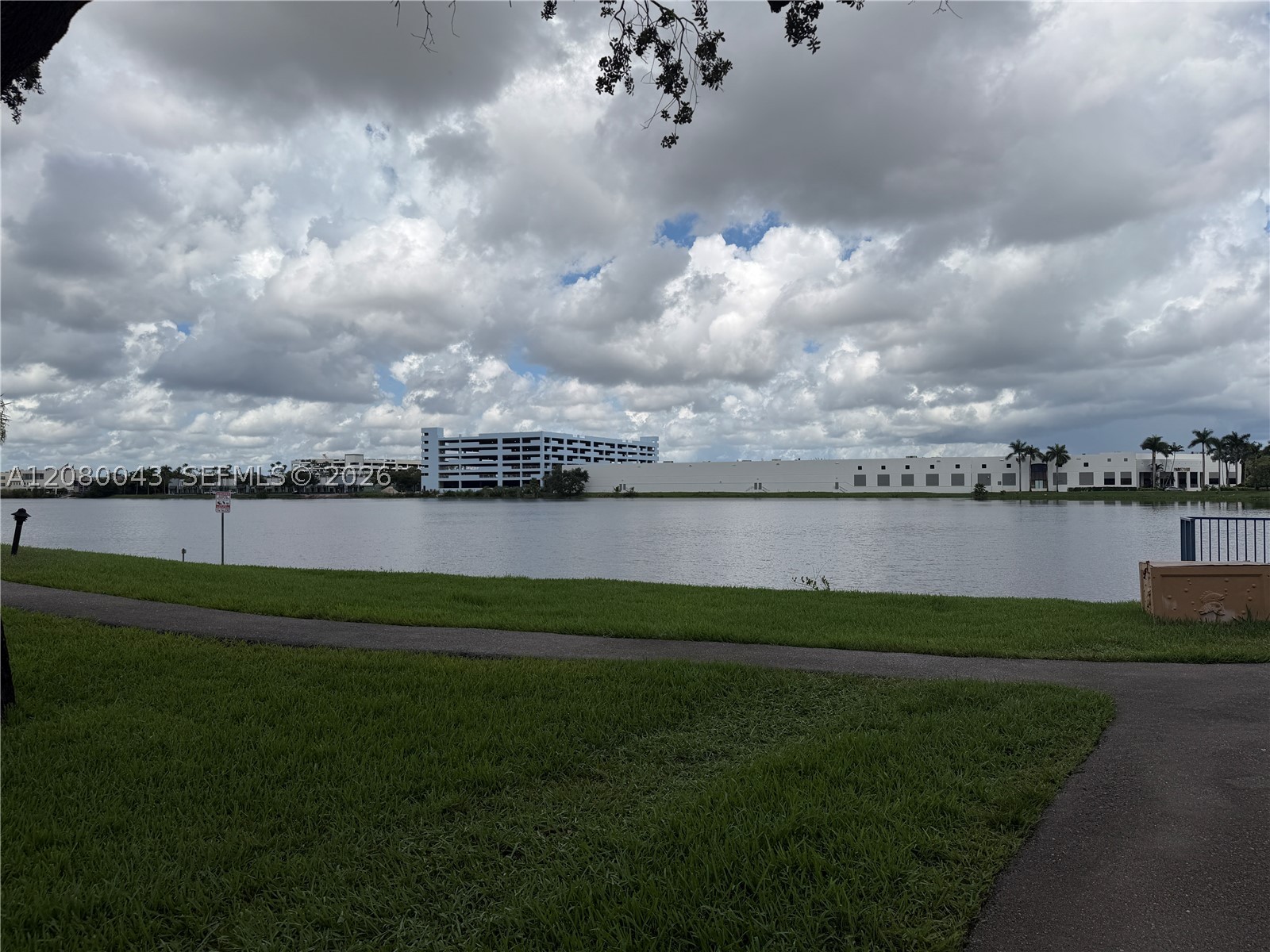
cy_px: 476
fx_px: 881
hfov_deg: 71.6
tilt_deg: +1.2
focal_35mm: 24
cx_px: 635
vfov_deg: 56.8
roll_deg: +0.2
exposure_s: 1/10309
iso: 80
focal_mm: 6.76
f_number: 1.78
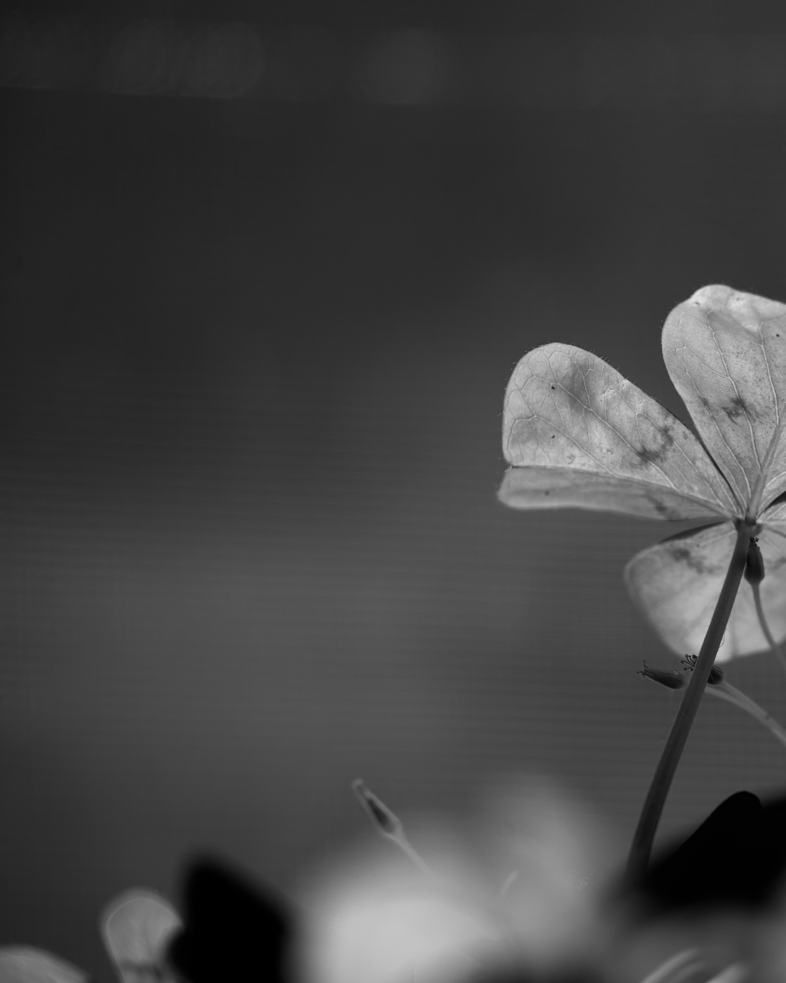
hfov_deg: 5.7
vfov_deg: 7.2
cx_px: 731
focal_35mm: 269
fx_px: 7822
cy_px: 492
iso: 125
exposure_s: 1/320
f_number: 5.6
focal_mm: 191
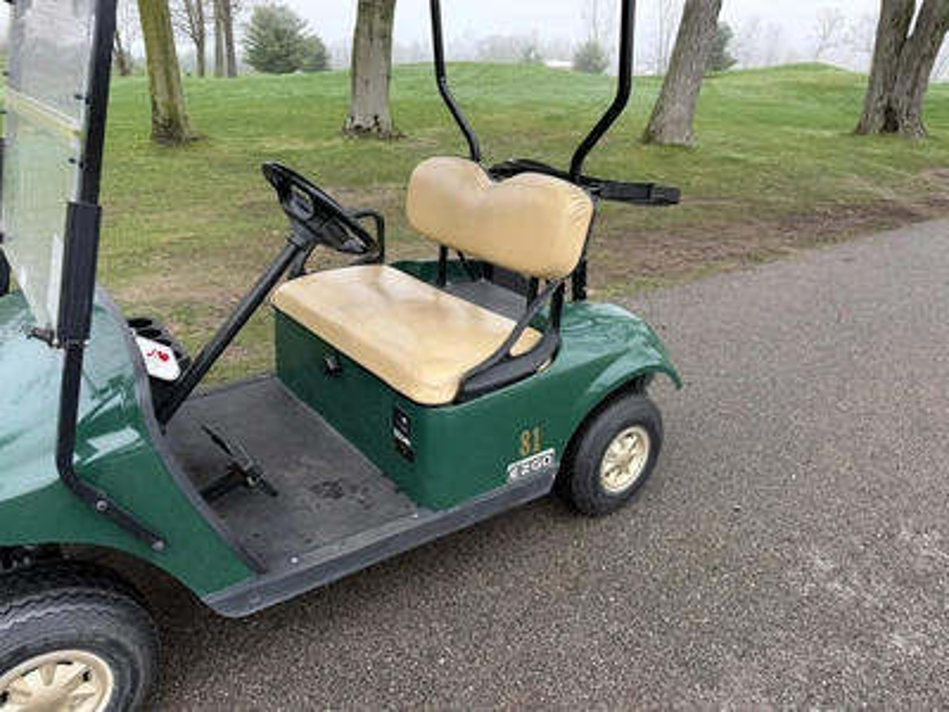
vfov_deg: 56.8
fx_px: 658
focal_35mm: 24
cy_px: 356
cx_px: 474
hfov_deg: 71.6
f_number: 1.78
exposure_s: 1/1060
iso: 80
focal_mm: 6.76
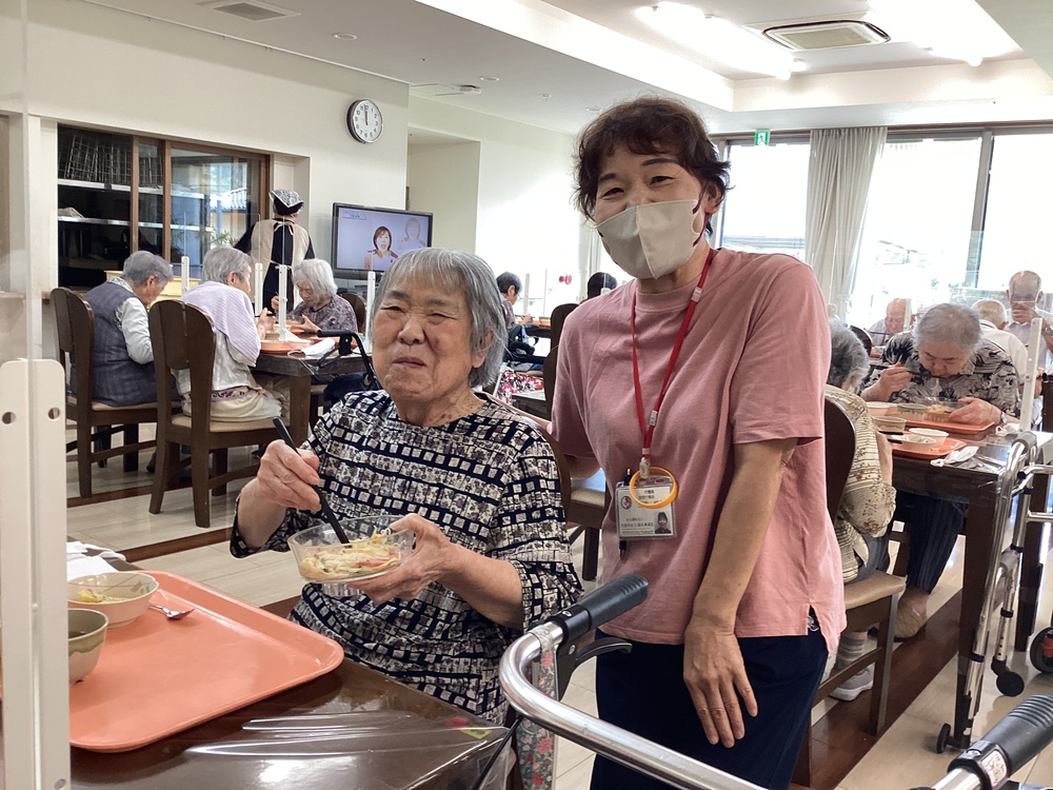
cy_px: 395
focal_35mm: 31
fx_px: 943
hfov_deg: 58.4
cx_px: 526
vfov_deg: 45.4
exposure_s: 1/60
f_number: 2.4
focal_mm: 3.3
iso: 64
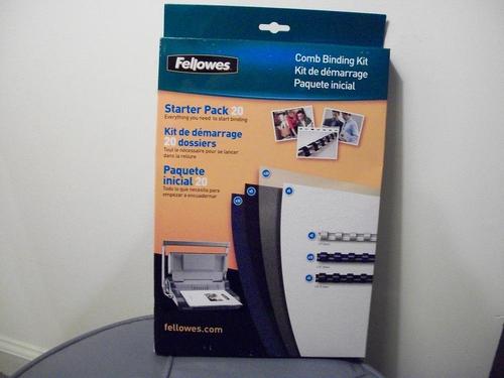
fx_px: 510
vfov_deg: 40.7
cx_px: 252
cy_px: 189
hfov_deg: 52.6
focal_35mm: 35
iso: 640
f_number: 3.1
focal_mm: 6.3
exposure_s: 1/20
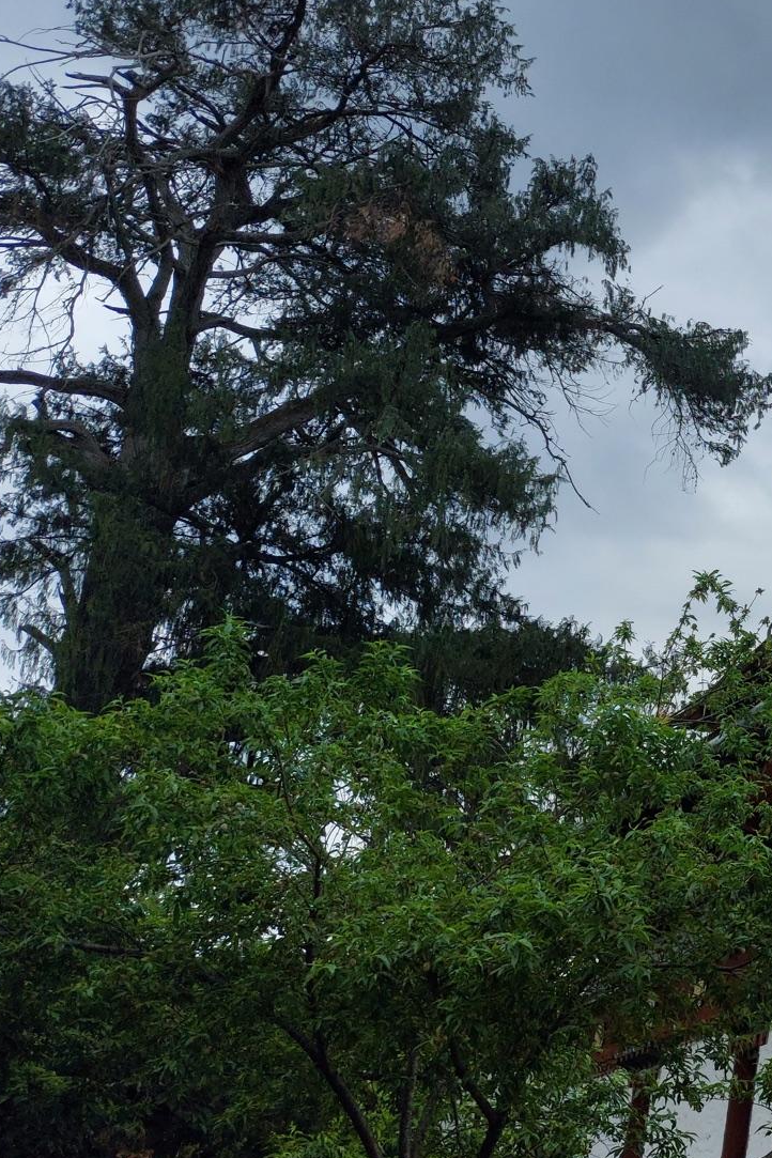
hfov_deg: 19.1
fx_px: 1898
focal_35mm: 59
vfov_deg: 33.9
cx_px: 1267
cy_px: 642
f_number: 1.8
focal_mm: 5.23
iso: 25
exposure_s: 1/1220
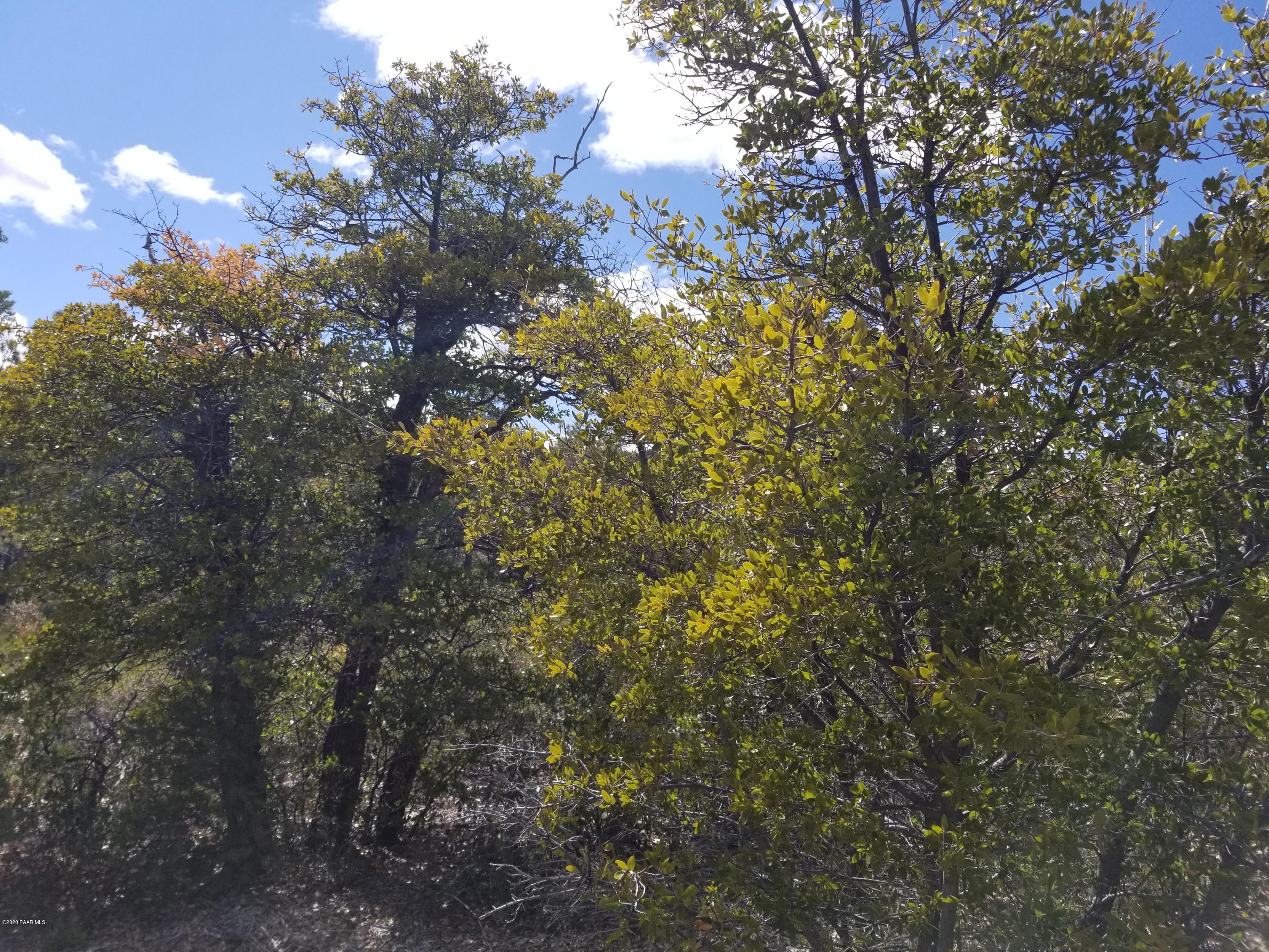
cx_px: 634
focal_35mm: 26
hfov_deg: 67.3
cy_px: 476
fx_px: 953
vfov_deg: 53.1
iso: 50
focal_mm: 4.25
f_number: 1.7
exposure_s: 1/2736
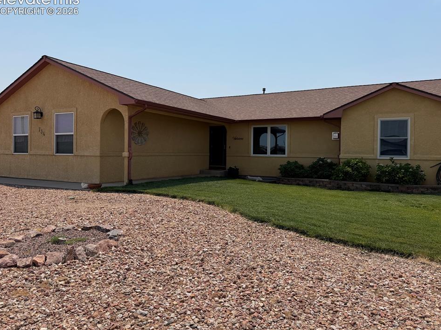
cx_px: 227
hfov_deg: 67.3
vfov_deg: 53.0
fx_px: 331
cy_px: 152
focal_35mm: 26
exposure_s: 1/8130
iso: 80
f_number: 1.78
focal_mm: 6.76
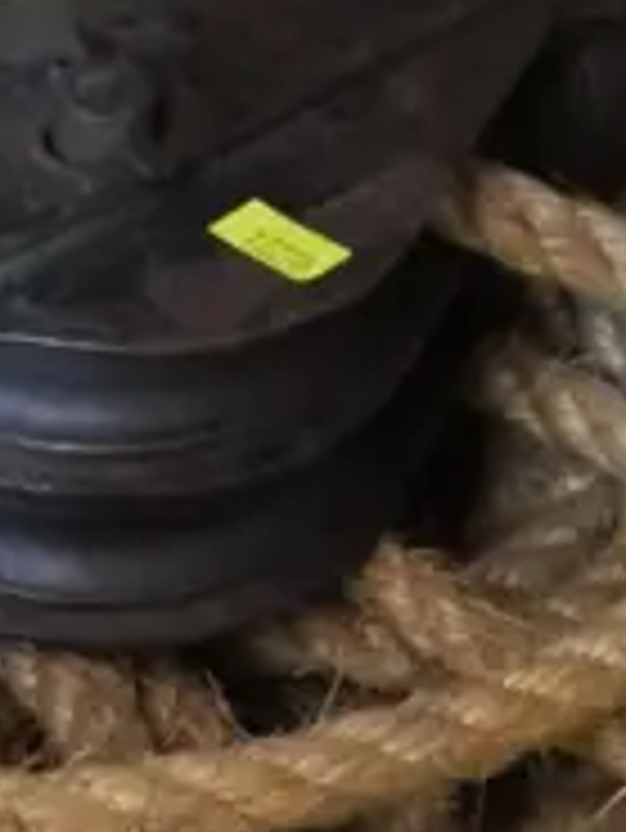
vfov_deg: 11.5
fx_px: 3998
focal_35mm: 166
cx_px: 342
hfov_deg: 9.0
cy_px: -299
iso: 2500
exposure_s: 1/60
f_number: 3.6
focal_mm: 15
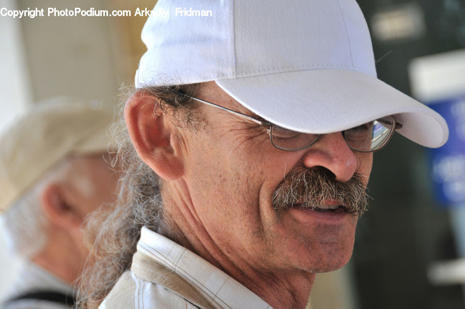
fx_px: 2031
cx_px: 232
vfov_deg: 8.7
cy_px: 154
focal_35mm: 158
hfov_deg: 13.1
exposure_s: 1/320
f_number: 5.3
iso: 200
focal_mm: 105
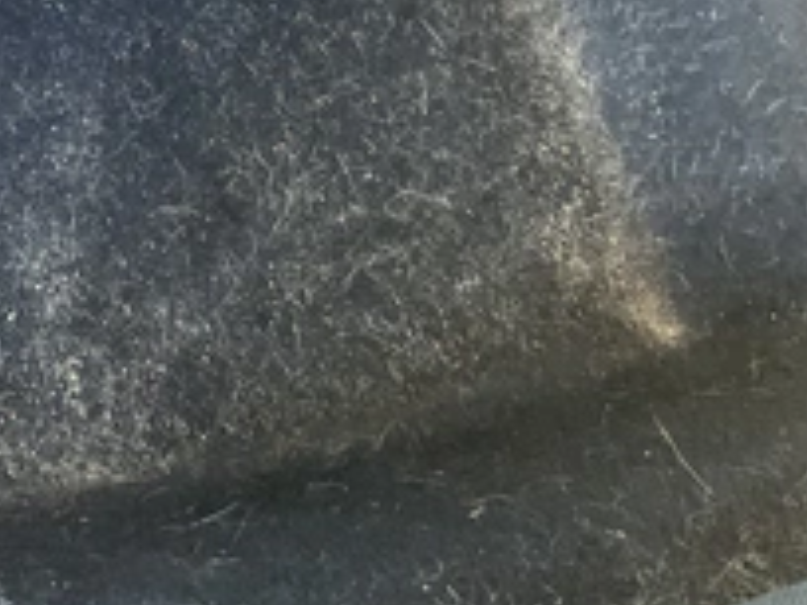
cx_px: 206
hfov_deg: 33.1
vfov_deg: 25.2
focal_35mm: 57
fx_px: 1329
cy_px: 111
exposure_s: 1/39
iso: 320
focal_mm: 3
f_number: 1.8
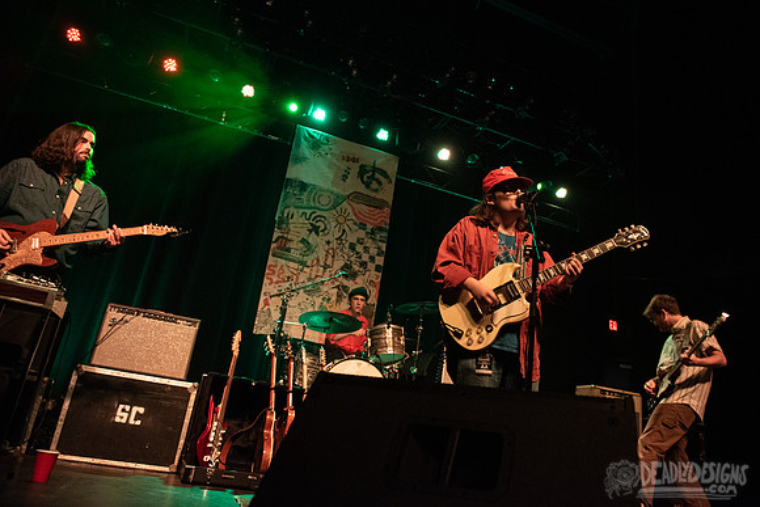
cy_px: 224
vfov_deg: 48.2
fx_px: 566
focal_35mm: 27
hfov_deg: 67.5
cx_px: 424
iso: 2500
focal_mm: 24
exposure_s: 1/100
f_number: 3.2
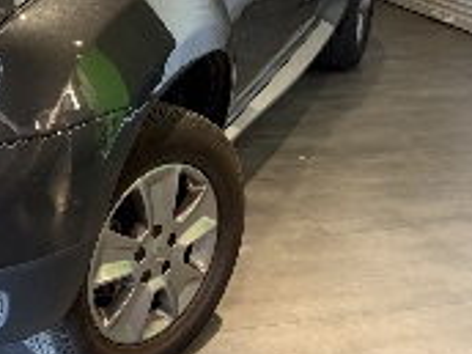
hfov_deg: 30.6
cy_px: 74
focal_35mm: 58
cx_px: -11
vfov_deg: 24.8
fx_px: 791
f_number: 1.78
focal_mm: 6.76
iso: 500
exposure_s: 1/50
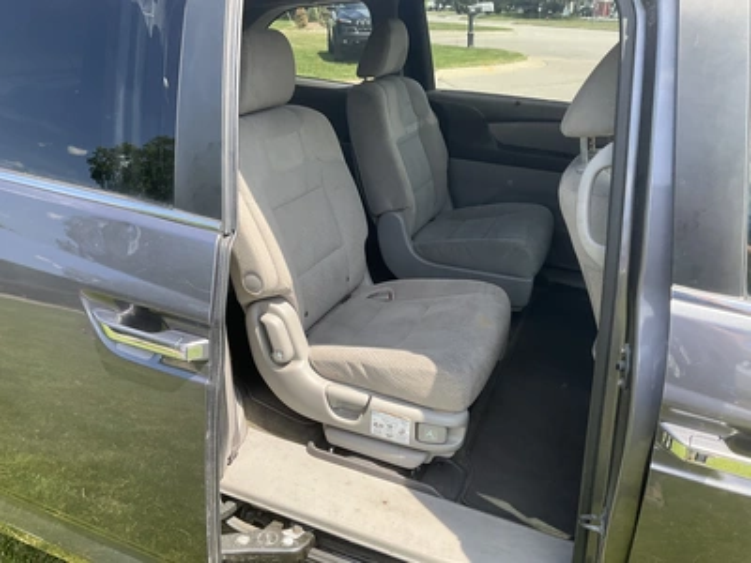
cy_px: 282
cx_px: 376
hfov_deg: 61.7
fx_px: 629
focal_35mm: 29
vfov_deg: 48.2
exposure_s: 1/335
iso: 25
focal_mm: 3
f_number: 1.8
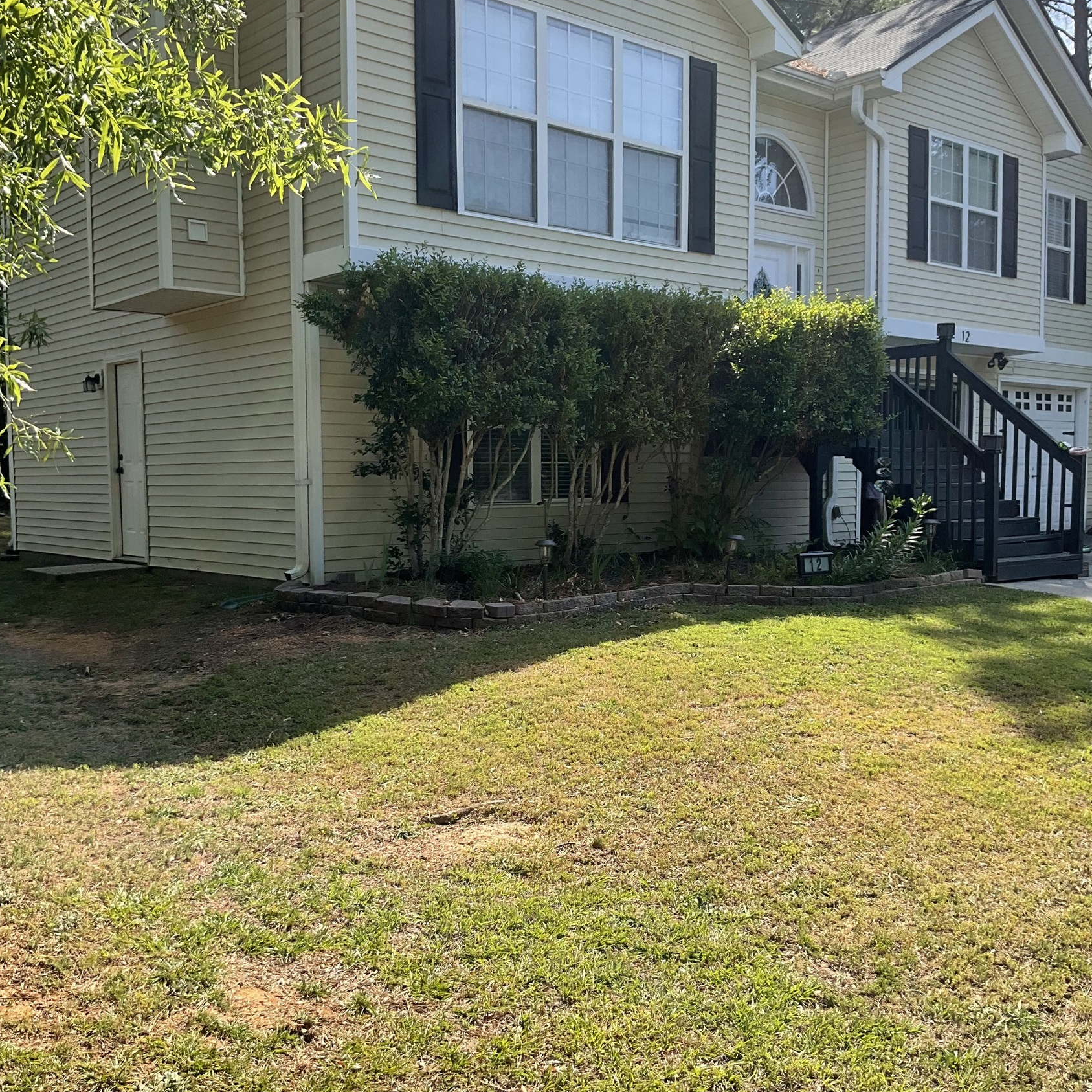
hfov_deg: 47.2
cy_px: 571
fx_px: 1249
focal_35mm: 35
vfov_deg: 47.2
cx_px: 543
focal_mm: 3
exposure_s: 1/759
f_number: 1.8
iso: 25
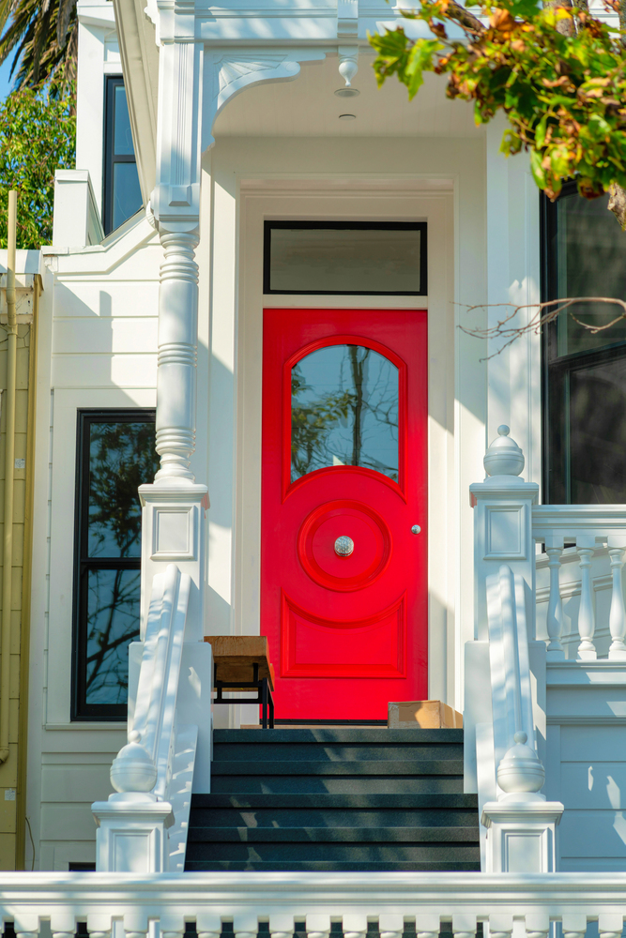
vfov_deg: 13.2
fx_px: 4041
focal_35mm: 155
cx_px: 313
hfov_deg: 8.9
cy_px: 469
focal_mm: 155
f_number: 7.1
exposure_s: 1/400
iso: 100
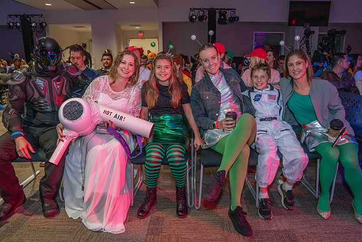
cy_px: 121
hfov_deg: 70.9
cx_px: 190
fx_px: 254
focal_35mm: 25
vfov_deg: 50.9
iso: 2500
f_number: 4
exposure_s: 1/160
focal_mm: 24
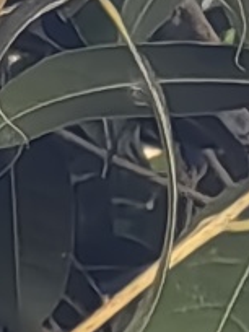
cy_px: -1
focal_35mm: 684
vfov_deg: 2.9
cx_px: 153
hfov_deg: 2.2
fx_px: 6560
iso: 50
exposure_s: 1/206
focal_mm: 5.52
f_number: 1.9
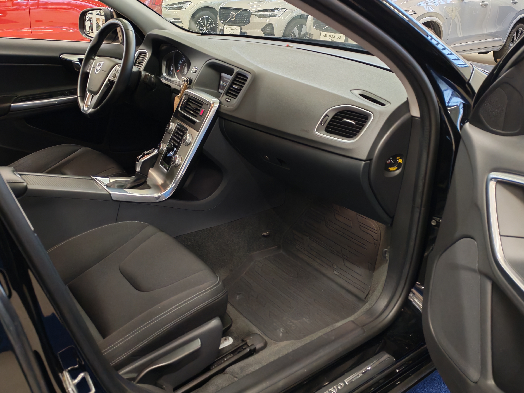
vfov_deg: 42.9
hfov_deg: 55.4
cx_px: 263
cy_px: 193
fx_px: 500
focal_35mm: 33
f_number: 1.9
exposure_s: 1/50
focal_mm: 6.12
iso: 1337
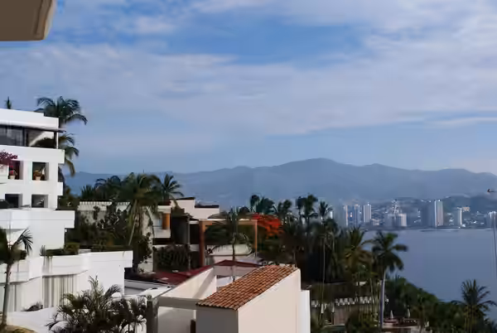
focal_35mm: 42
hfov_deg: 46.3
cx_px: 248
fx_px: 581
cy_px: 166
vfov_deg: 32.0
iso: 100
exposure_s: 1/125
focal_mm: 28
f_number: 11
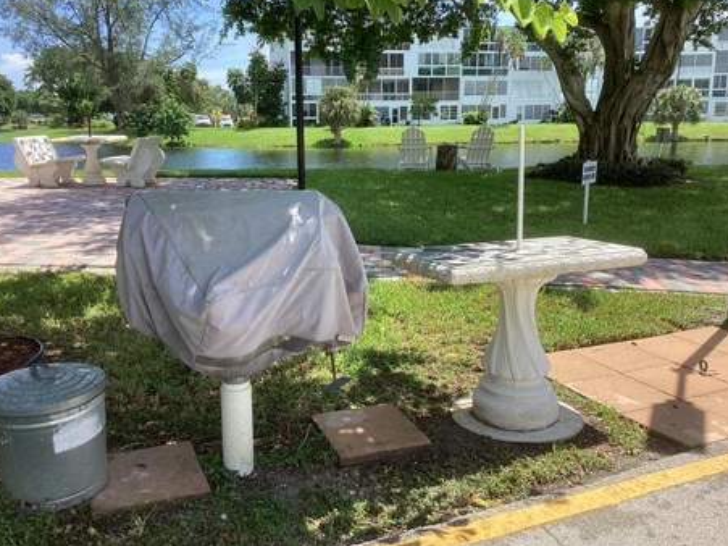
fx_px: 694
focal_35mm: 33
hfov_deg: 55.4
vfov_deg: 42.9
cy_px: 273
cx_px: 350
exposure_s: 1/570
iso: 25
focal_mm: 3.3
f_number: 2.4
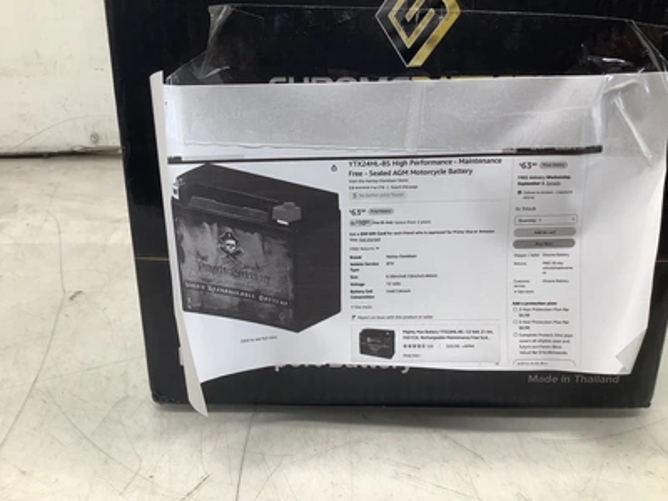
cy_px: 250
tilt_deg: -21.3
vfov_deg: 45.4
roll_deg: -0.3
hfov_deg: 58.4
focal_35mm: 31
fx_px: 598
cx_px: 334
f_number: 2.4
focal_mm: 3.3
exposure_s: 1/60
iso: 50
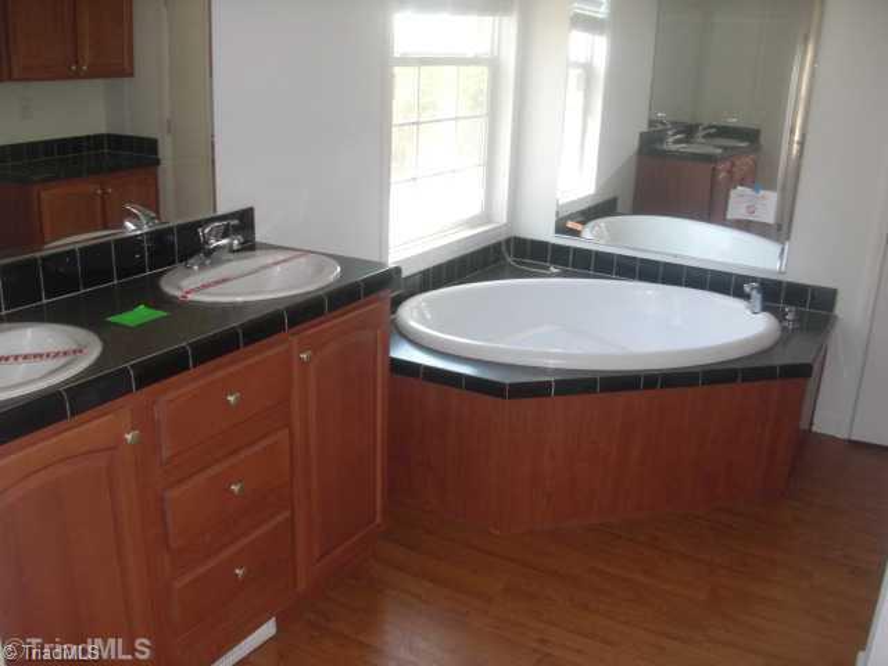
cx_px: 444
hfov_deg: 51.4
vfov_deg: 39.7
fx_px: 924
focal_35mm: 36
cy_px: 333
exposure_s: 1/60
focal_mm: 6.3
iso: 200
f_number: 2.8
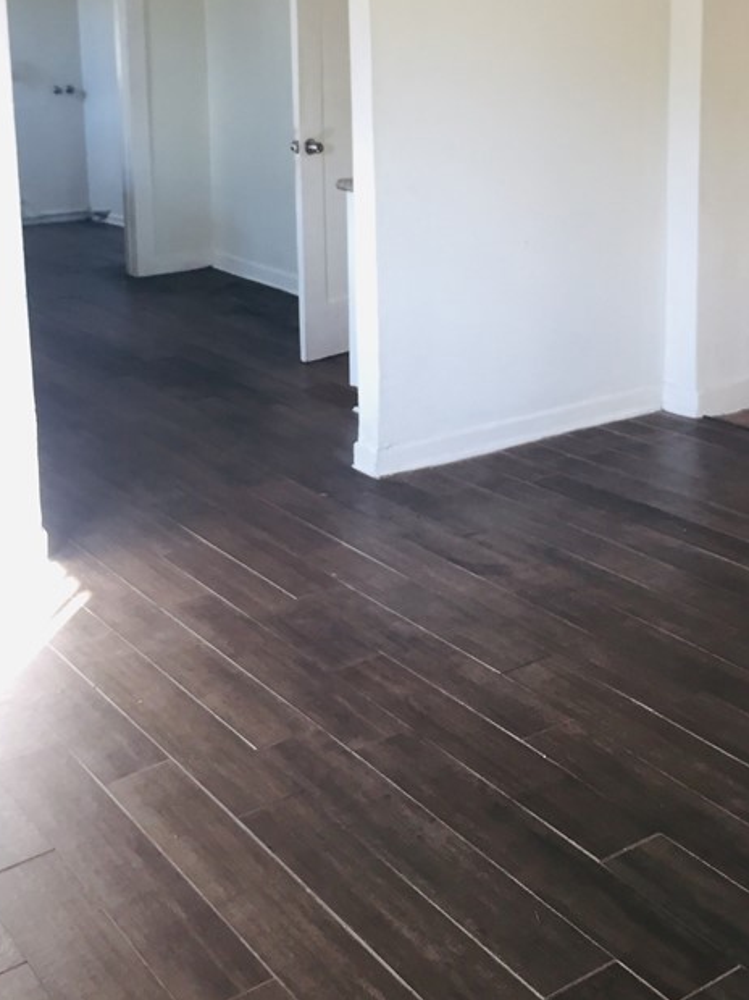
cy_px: 254
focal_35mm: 48
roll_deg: +1.2
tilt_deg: -8.9
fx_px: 1385
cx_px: 389
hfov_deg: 30.3
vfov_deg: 38.7
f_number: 2.2
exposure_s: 1/30
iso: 32
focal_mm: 4.15
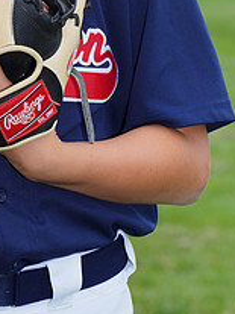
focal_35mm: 479
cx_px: 4
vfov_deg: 4.1
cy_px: -88
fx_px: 4340
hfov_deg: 3.1
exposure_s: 1/200
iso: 200
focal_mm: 178
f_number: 9
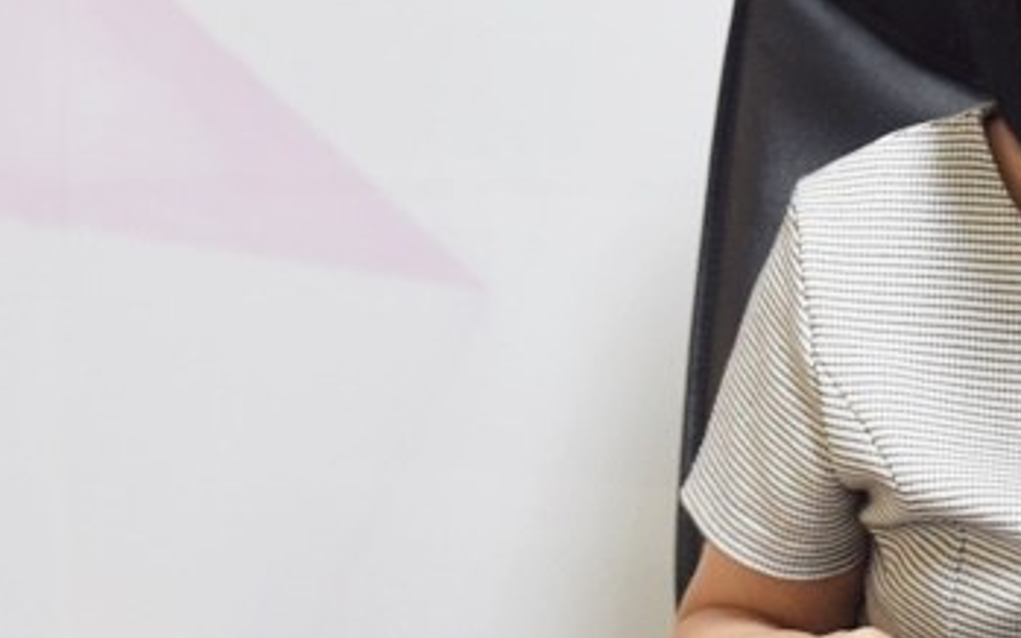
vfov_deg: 7.6
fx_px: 4757
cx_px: 1056
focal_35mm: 171
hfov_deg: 12.1
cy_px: -67
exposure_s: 1/80
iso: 400
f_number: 4.5
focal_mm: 26
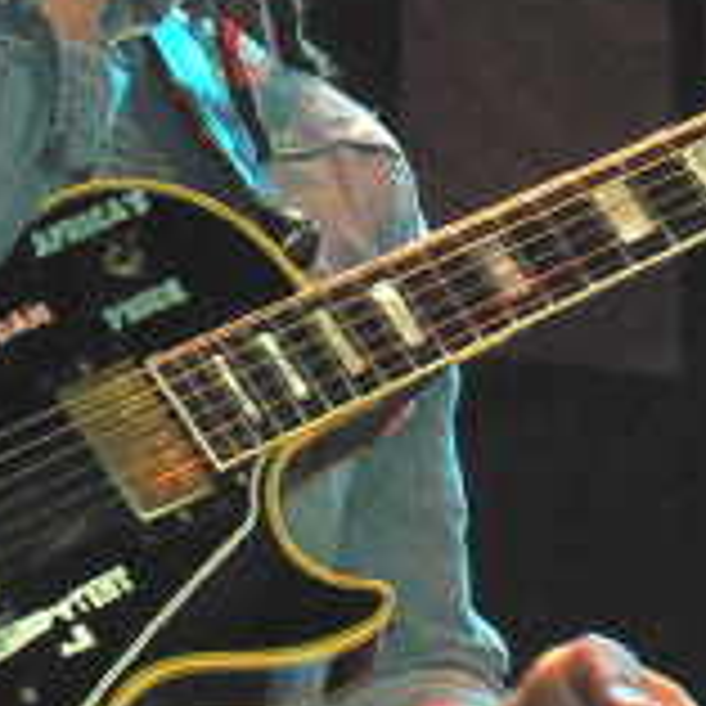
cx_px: 283
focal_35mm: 416
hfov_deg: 4.2
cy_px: 153
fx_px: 9599
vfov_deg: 4.2
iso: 400
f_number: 3.2
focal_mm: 21.2
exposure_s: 1/60
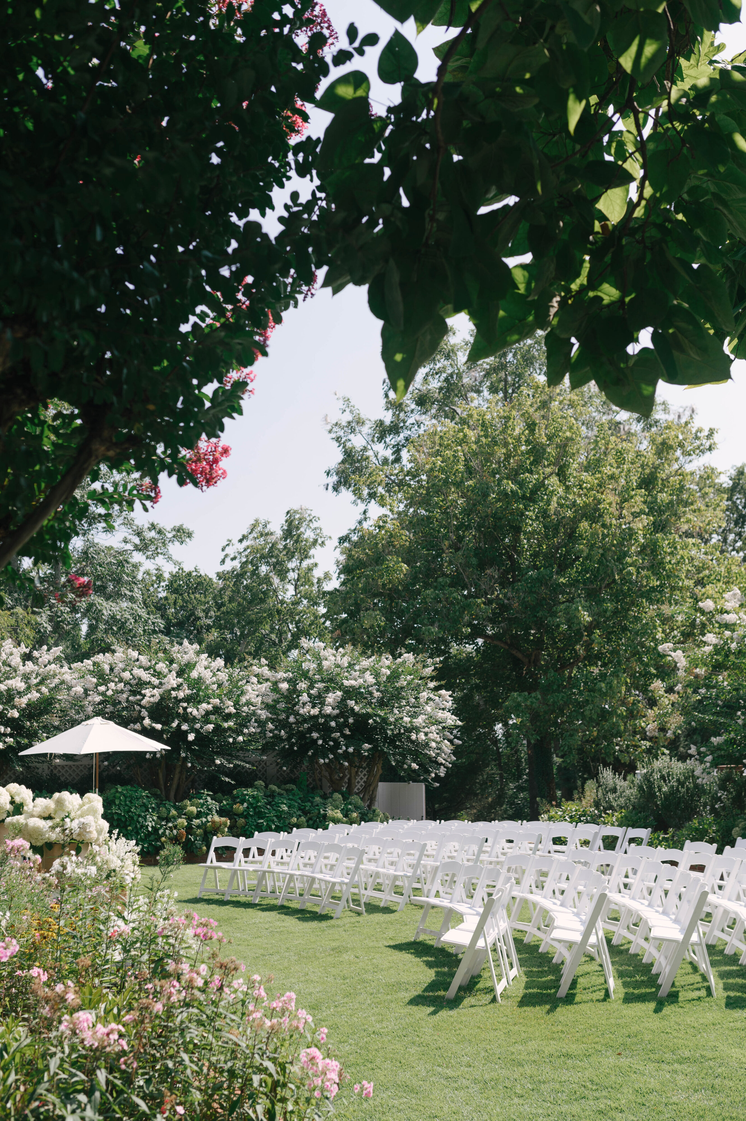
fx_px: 1089
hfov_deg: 37.8
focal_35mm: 35
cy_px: 560
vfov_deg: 54.5
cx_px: 373
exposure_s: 1/800
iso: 100
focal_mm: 35
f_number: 3.5
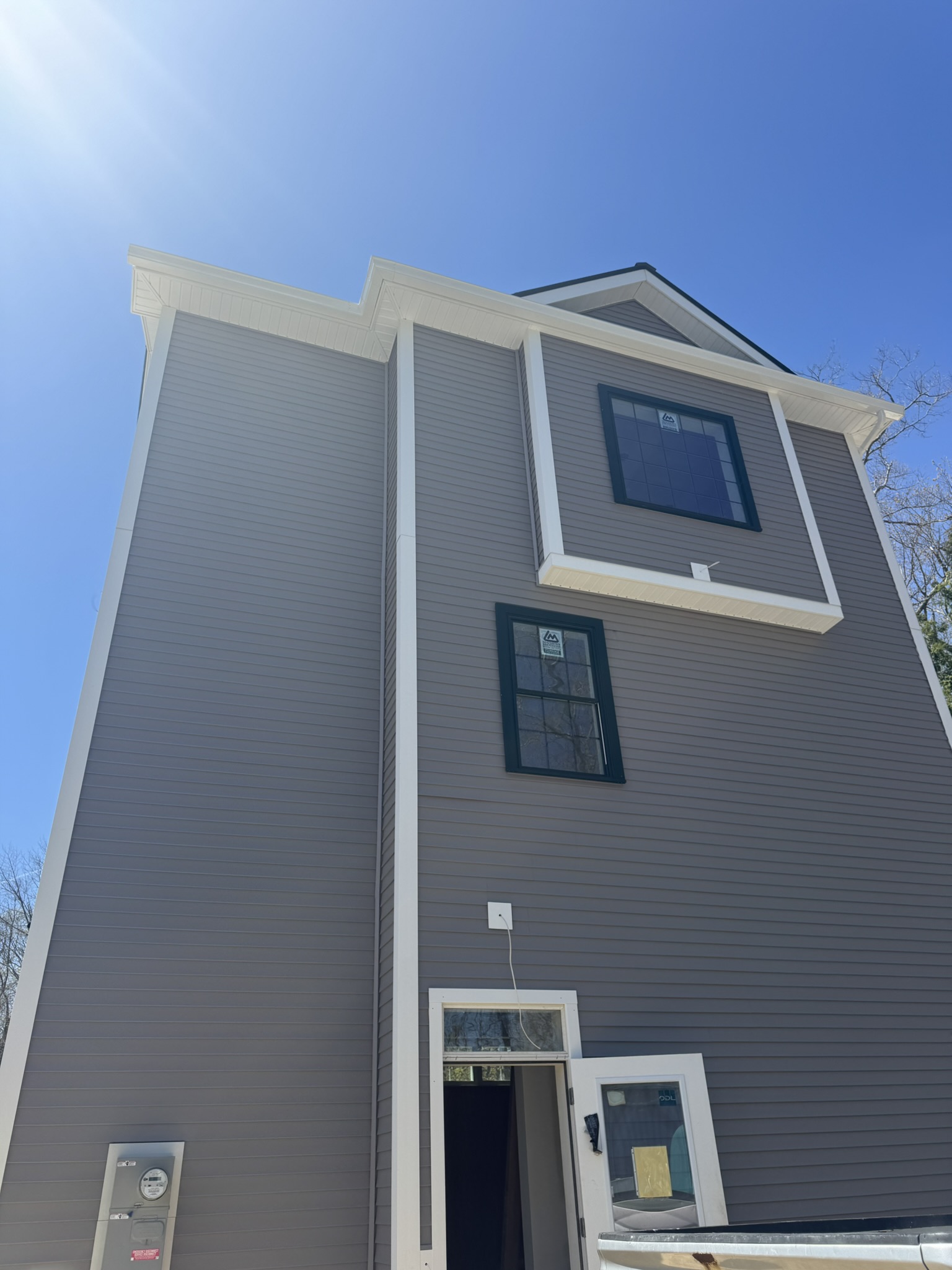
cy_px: 635
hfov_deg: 56.8
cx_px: 476
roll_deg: +2.6
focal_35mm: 24
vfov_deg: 71.6
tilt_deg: +30.5
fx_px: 880
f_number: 1.78
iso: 80
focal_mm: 6.76
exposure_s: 1/3597
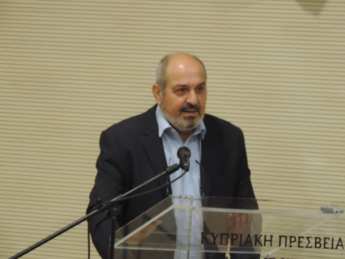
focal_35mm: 225
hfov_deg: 8.8
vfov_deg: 6.6
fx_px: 2242
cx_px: 172
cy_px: 130
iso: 800
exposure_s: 1/25
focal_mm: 40.1
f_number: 4.6
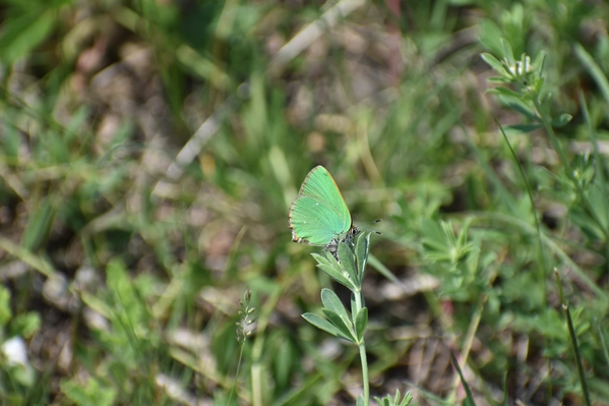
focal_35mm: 481
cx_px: 305
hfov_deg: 4.3
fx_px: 8134
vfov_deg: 2.9
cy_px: 216
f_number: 6.3
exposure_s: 1/640
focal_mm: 300
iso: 140
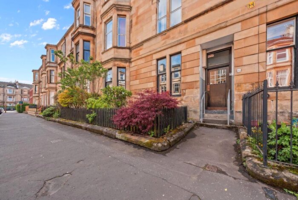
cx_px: 149
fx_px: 108
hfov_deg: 108.3
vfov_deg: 85.5
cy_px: 100
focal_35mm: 13
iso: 500
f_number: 5.6
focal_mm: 13
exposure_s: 1/125
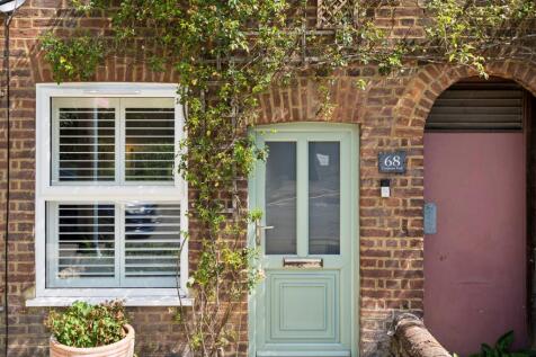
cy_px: 178
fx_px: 521
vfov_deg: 37.8
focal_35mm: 35
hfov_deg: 54.5
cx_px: 268
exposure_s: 1/160
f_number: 6.3
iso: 100
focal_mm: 35
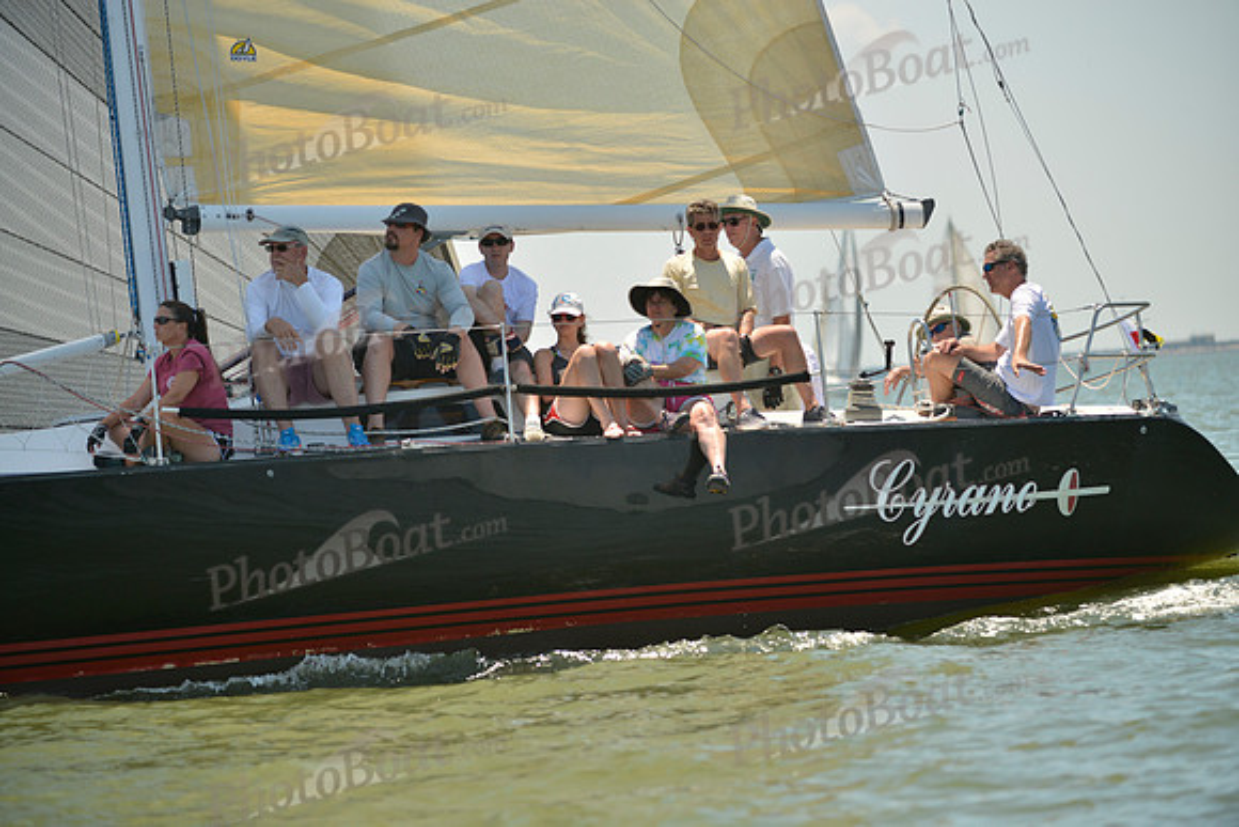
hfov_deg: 10.3
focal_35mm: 200
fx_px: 6885
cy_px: 414
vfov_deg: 6.9
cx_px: 620
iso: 200
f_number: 4
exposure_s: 1/1250
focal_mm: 200
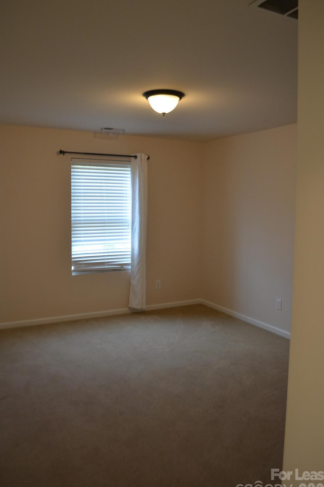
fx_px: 378
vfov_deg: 65.5
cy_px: 248
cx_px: 167
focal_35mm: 28
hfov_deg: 46.4
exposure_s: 1/60
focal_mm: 18
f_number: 4
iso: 560
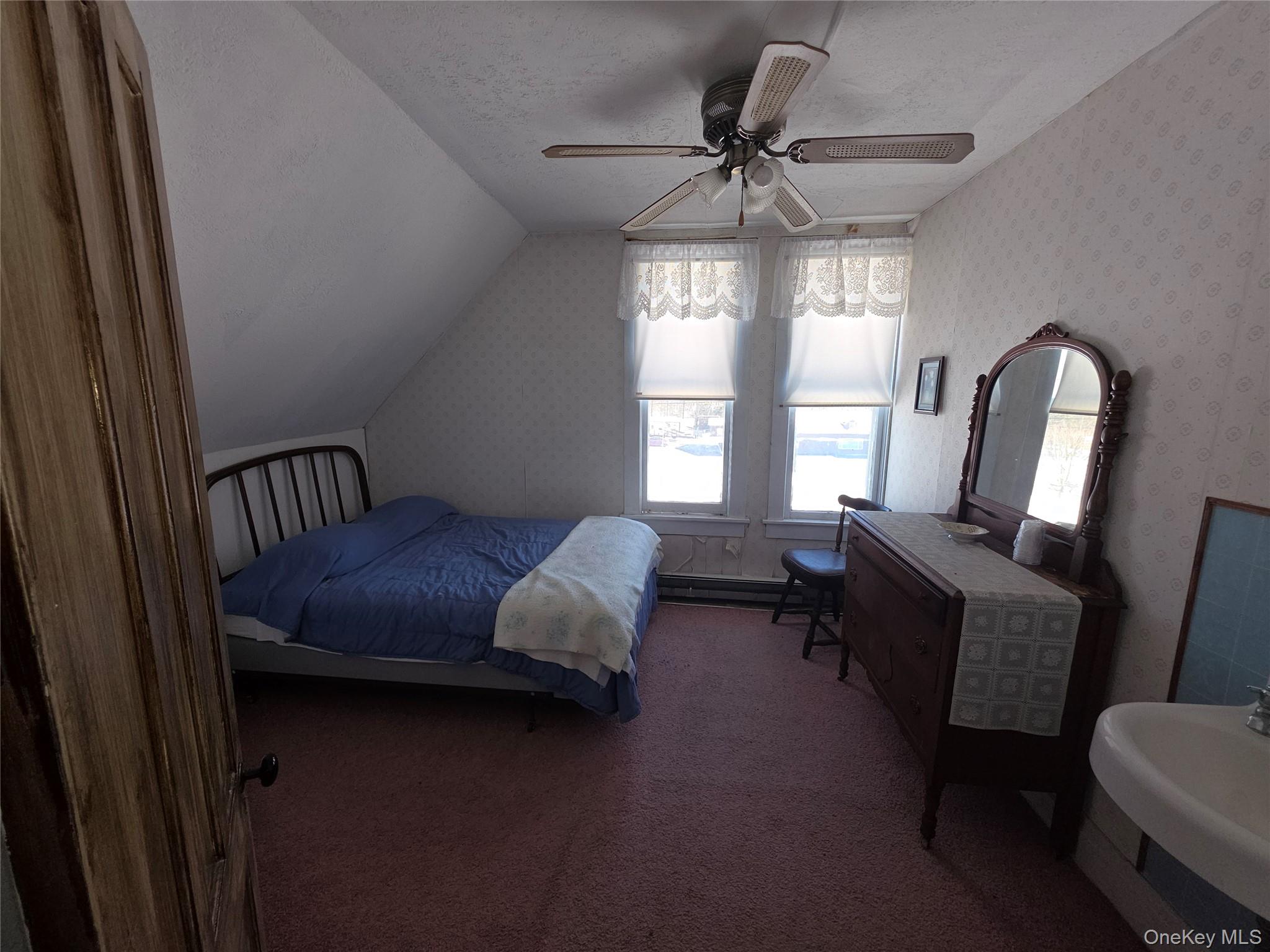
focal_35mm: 13
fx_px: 477
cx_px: 635
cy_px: 476
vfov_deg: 89.9
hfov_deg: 106.2
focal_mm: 2.2
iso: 40
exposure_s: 1/120
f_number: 1.9
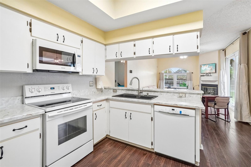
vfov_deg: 77.3
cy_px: 84
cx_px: 126
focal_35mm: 15
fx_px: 105
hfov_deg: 100.4
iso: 1000
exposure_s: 1/30
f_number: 8
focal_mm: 10
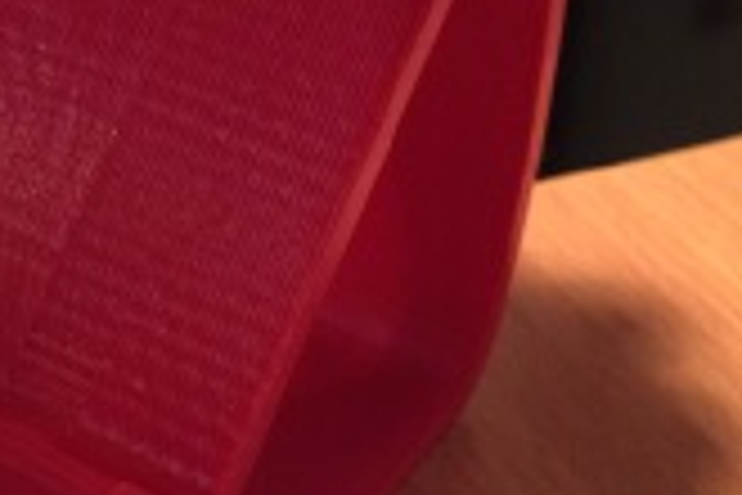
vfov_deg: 18.7
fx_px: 1504
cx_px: 225
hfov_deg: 27.5
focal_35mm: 73
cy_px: 225
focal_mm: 4.15
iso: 320
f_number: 2.2
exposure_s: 1/15
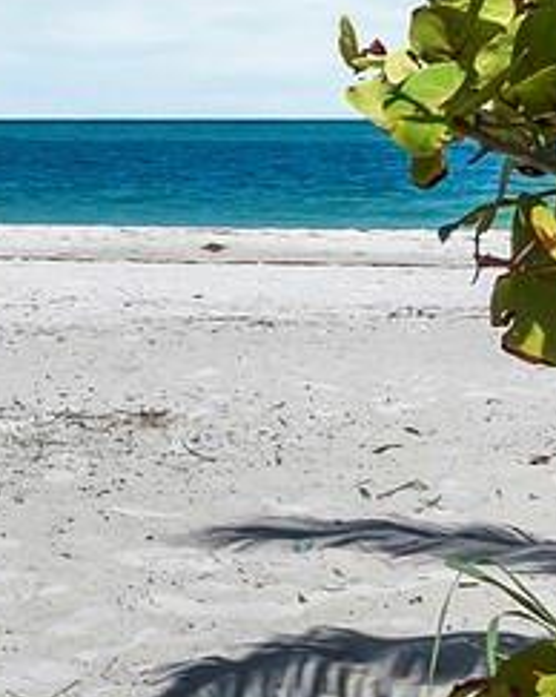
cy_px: 240
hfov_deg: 14.3
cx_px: -546
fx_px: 1854
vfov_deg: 21.2
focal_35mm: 90
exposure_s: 1/1250
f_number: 11
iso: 400
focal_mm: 7
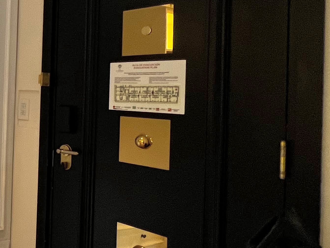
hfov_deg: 32.7
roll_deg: -1.8
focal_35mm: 39
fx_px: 372
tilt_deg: +1.1
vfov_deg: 36.5
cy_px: 86
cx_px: -118
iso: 250
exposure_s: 1/60
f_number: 1.8
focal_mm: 1.57
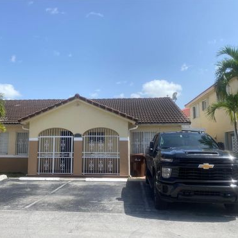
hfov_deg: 52.4
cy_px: 120
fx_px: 241
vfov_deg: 52.5
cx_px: 106
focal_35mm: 31
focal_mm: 4.25
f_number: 1.8
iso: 32
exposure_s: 1/2890
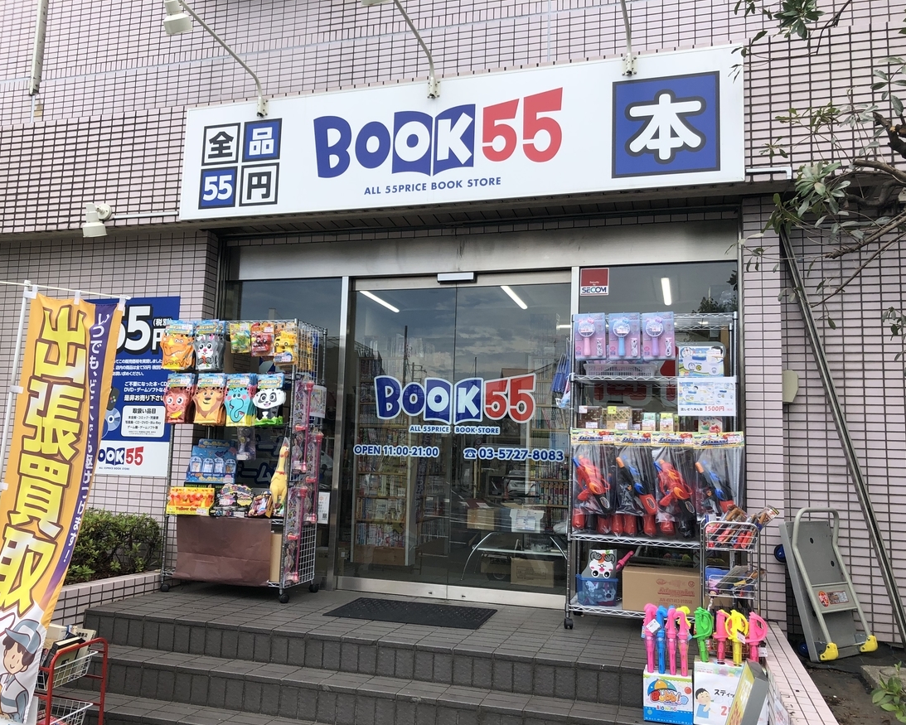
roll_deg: -1.6
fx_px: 805
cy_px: 372
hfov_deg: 58.7
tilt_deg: +6.4
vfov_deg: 48.5
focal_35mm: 30
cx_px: 427
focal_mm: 3.99
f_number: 1.8
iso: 20
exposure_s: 1/796
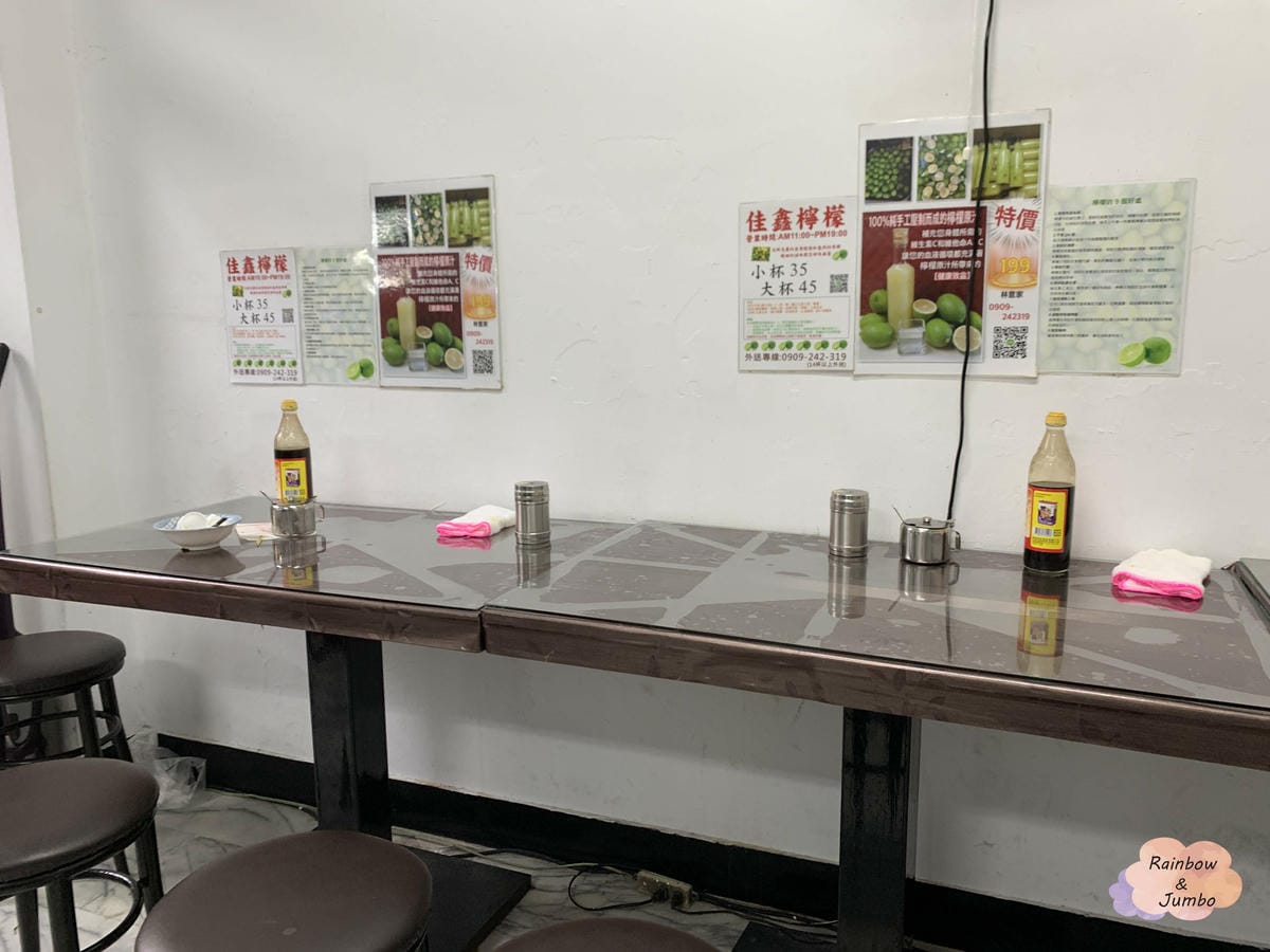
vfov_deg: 53.1
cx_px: 635
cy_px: 476
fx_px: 954
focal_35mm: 26
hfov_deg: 67.3
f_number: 1.8
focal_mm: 4.25
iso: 100
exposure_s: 1/60
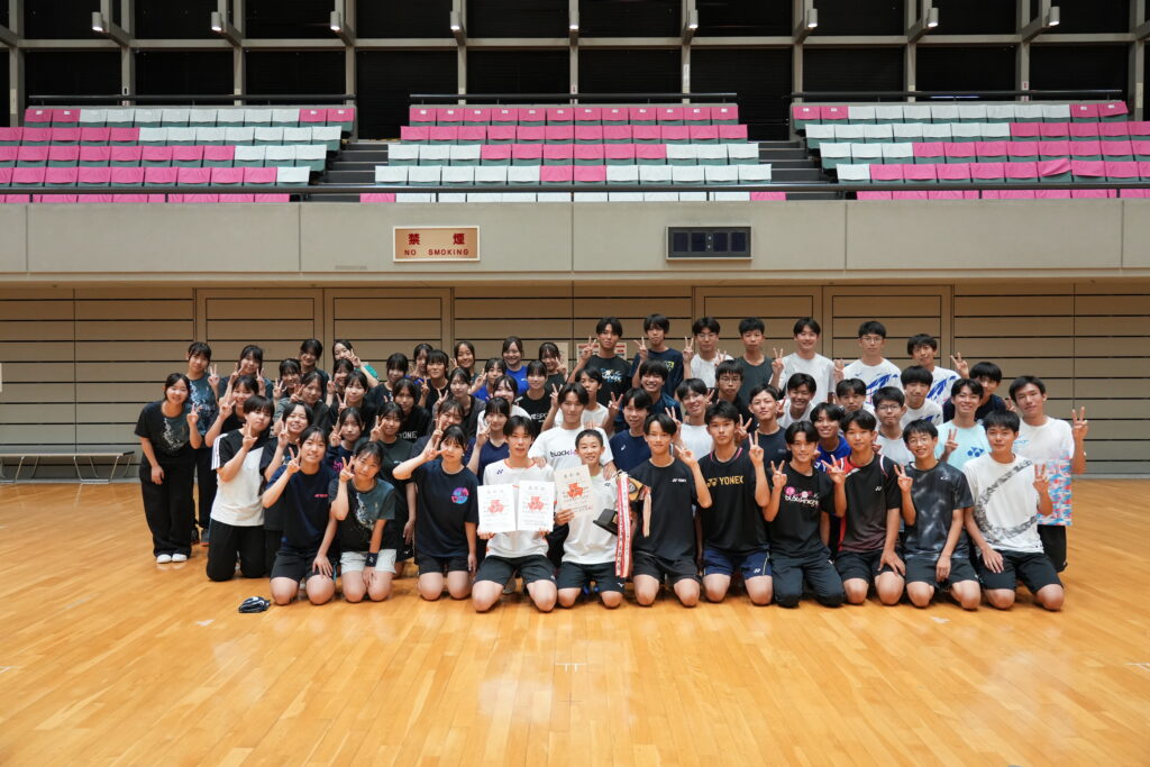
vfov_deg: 45.0
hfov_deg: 63.7
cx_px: 575
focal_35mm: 29
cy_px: 384
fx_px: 926
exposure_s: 1/250
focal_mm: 29
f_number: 4
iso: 2500
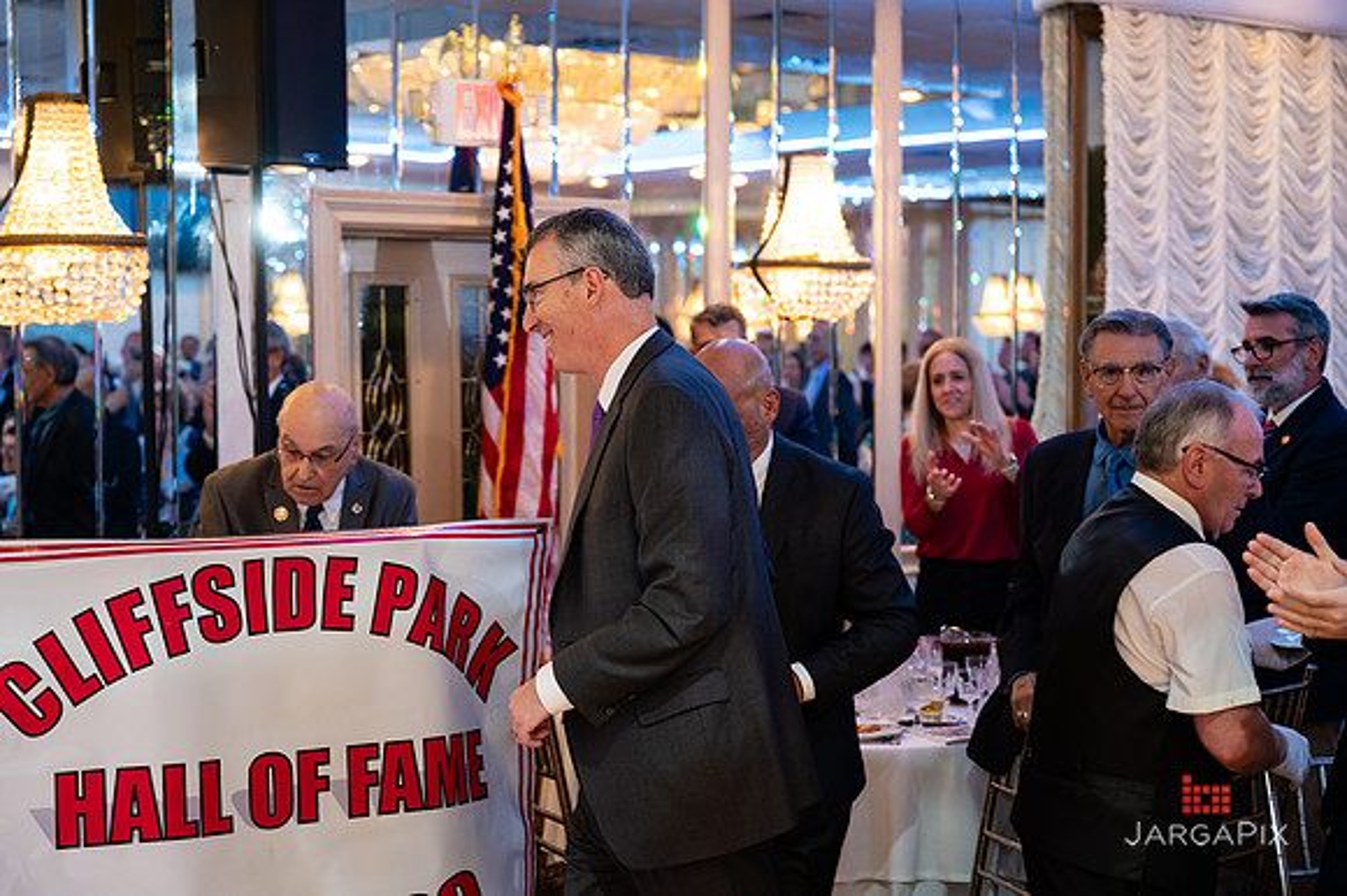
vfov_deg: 22.8
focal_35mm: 60
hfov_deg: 33.7
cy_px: 448
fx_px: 2227
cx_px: 674
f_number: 3.2
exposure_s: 1/200
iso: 1250
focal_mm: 58
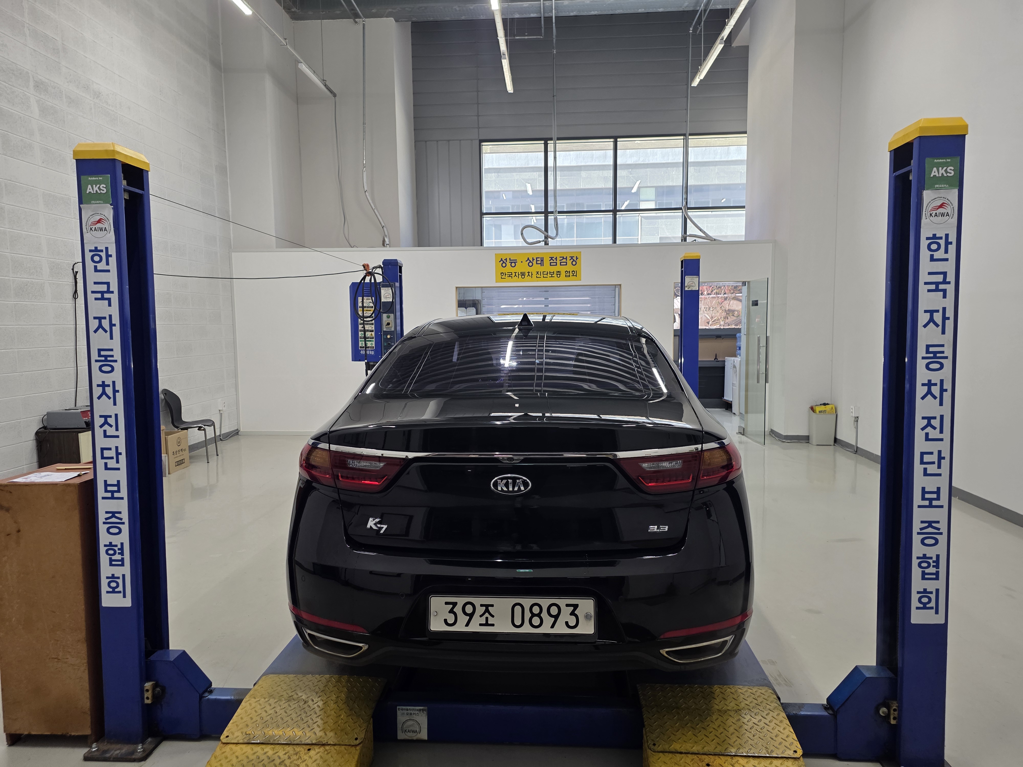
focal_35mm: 23
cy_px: 384
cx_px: 512
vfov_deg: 58.9
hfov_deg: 73.9
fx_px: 680
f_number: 1.7
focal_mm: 6.25
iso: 125
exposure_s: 1/120
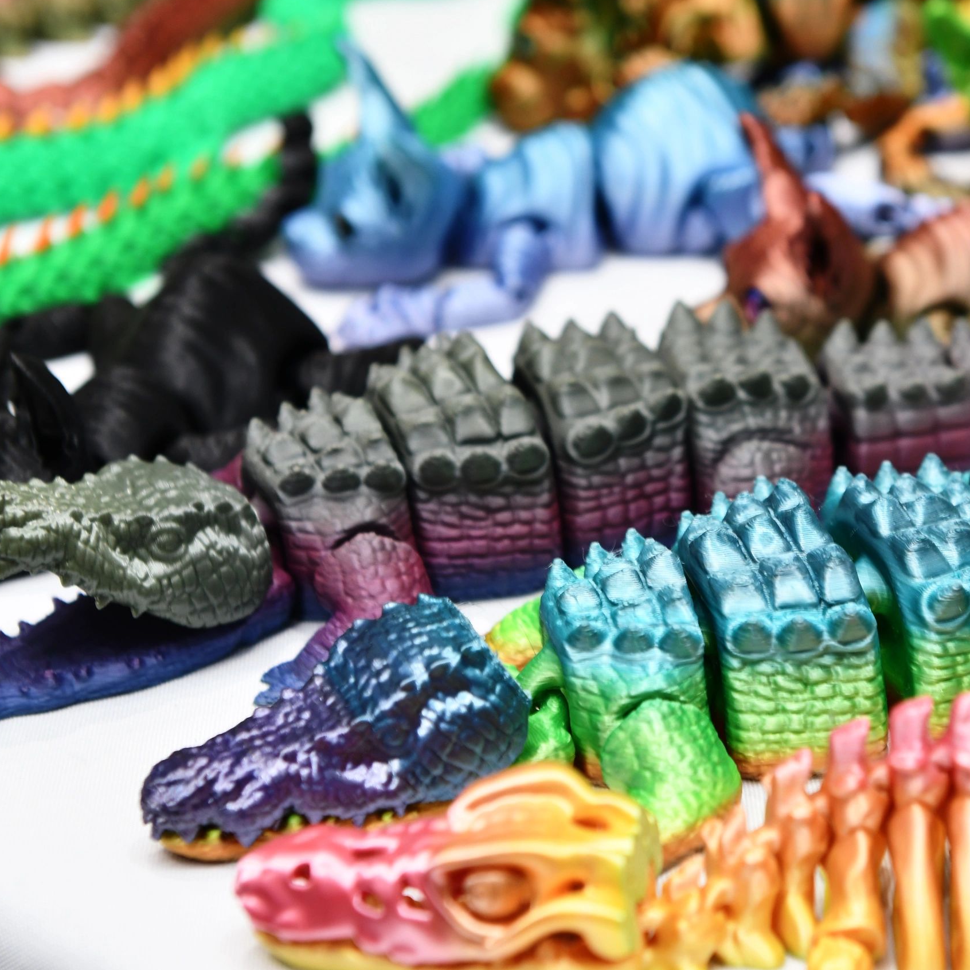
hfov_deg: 16.1
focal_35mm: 108
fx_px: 3424
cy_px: 481
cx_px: 699
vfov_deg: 16.1
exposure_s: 1/60
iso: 360
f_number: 4
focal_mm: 56
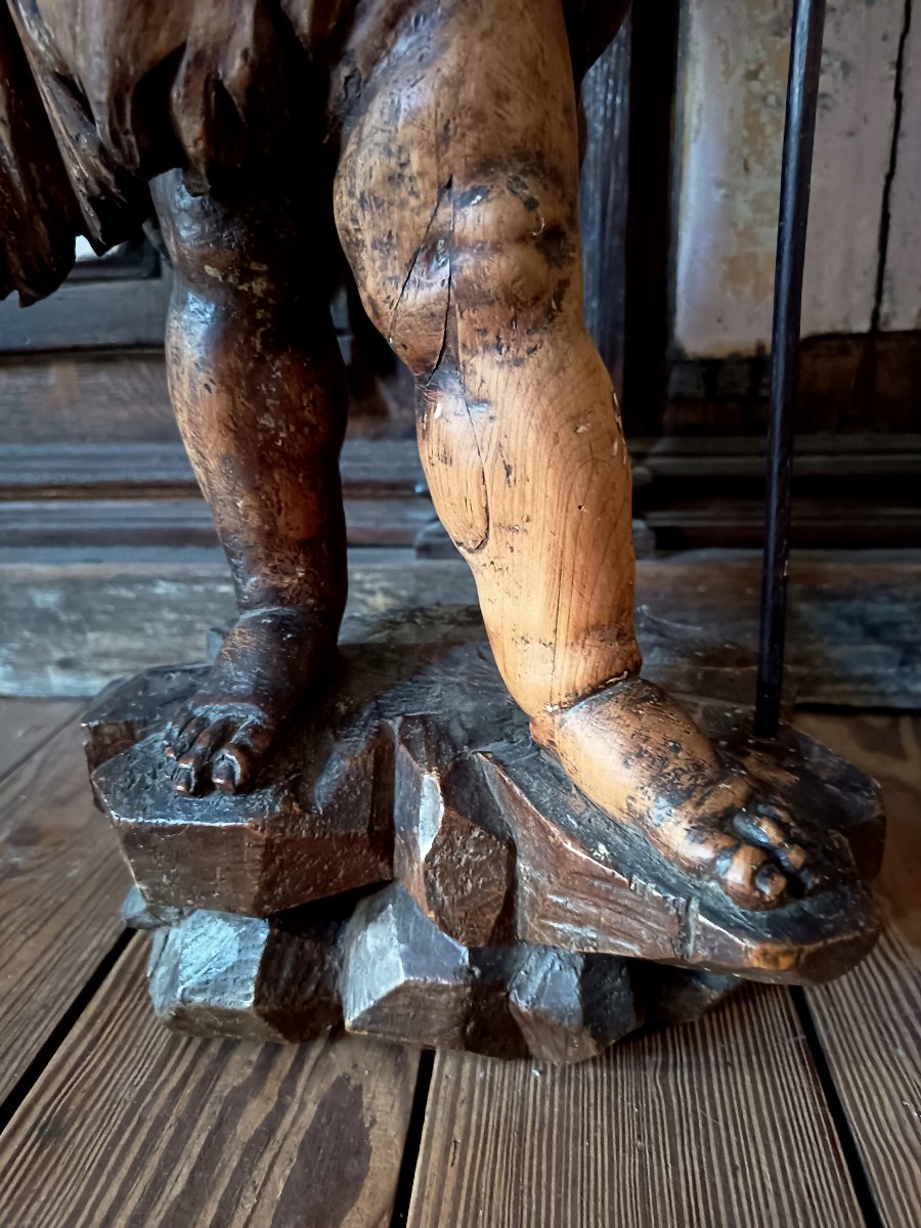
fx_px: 851
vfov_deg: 71.6
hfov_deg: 56.8
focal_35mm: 24
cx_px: 460
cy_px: 614
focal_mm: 5.24
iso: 5081
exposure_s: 1/14.3
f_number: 1.7
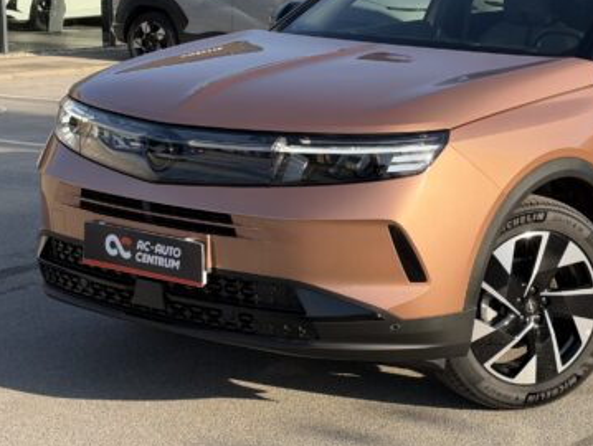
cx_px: 497
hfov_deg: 21.4
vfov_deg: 16.4
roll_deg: +0.1
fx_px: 1543
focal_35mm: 90
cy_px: 183
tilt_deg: -8.3
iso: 100
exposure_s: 1/2232
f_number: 1.8
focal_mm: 6.93
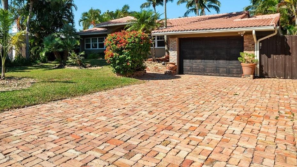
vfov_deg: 42.4
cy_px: 57
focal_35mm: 27
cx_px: 92
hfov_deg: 67.4
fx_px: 213
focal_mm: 10
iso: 200
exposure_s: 1/640
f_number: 8
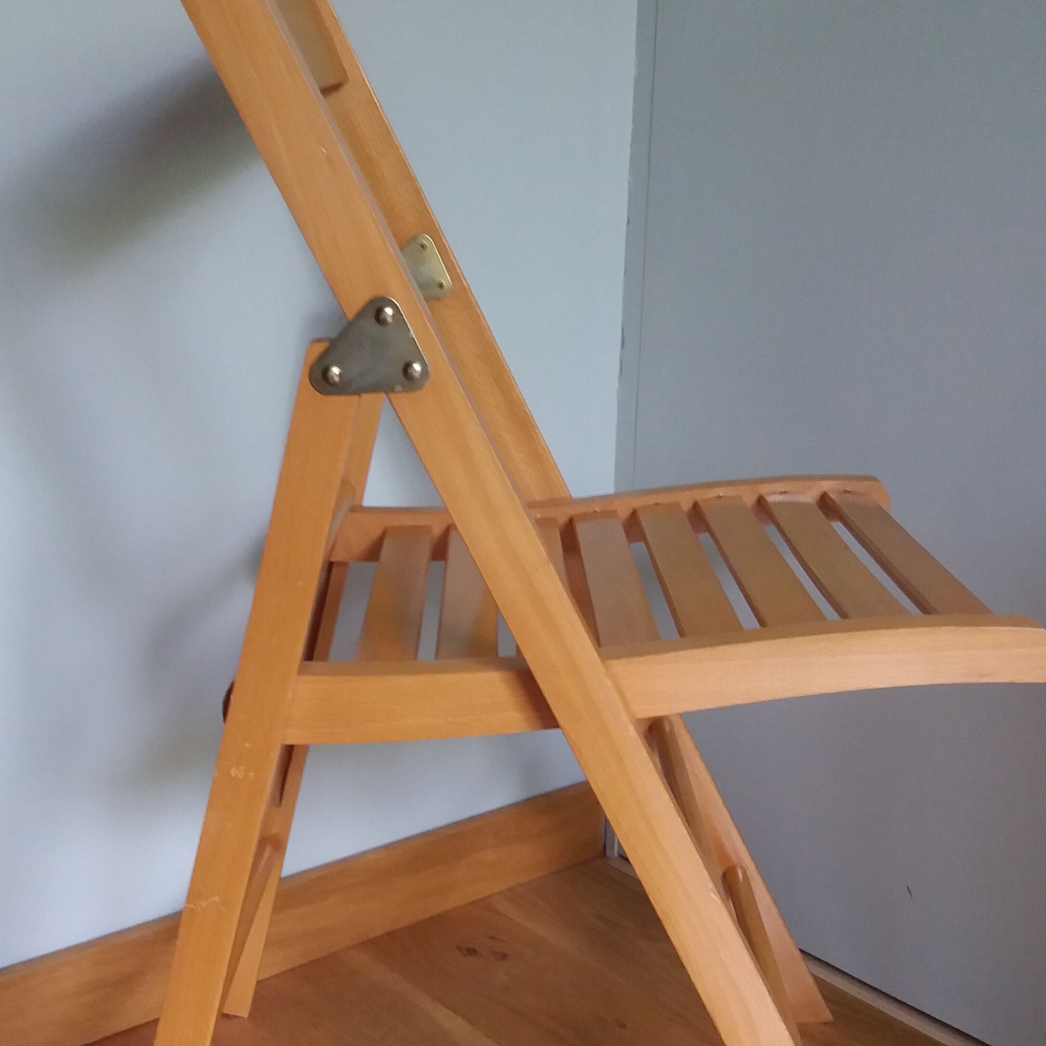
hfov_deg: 36.1
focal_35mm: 47
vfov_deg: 36.0
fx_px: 1607
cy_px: 601
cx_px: 545
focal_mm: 3.7
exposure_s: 1/25
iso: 200
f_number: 1.9
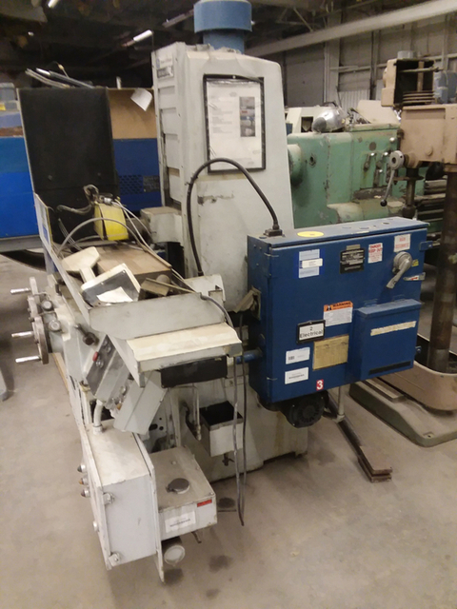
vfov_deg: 61.7
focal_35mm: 29
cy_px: 304
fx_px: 510
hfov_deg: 48.2
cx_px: 228
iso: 160
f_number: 1.9
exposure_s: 1/24
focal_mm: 2.47
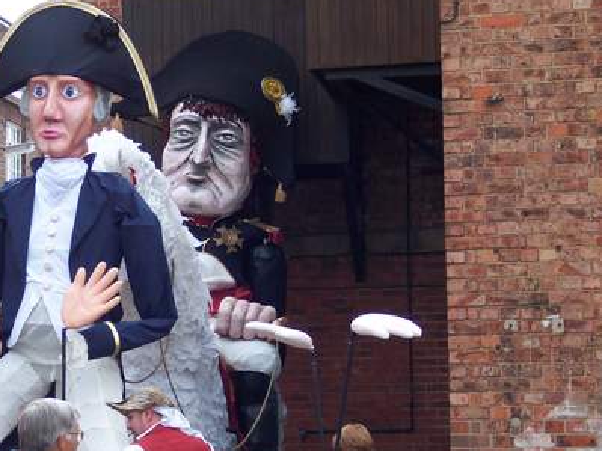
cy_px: 225
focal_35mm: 101
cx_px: 154
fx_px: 1756
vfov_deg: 14.6
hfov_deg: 19.3
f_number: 3.4
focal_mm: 13.3
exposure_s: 1/350
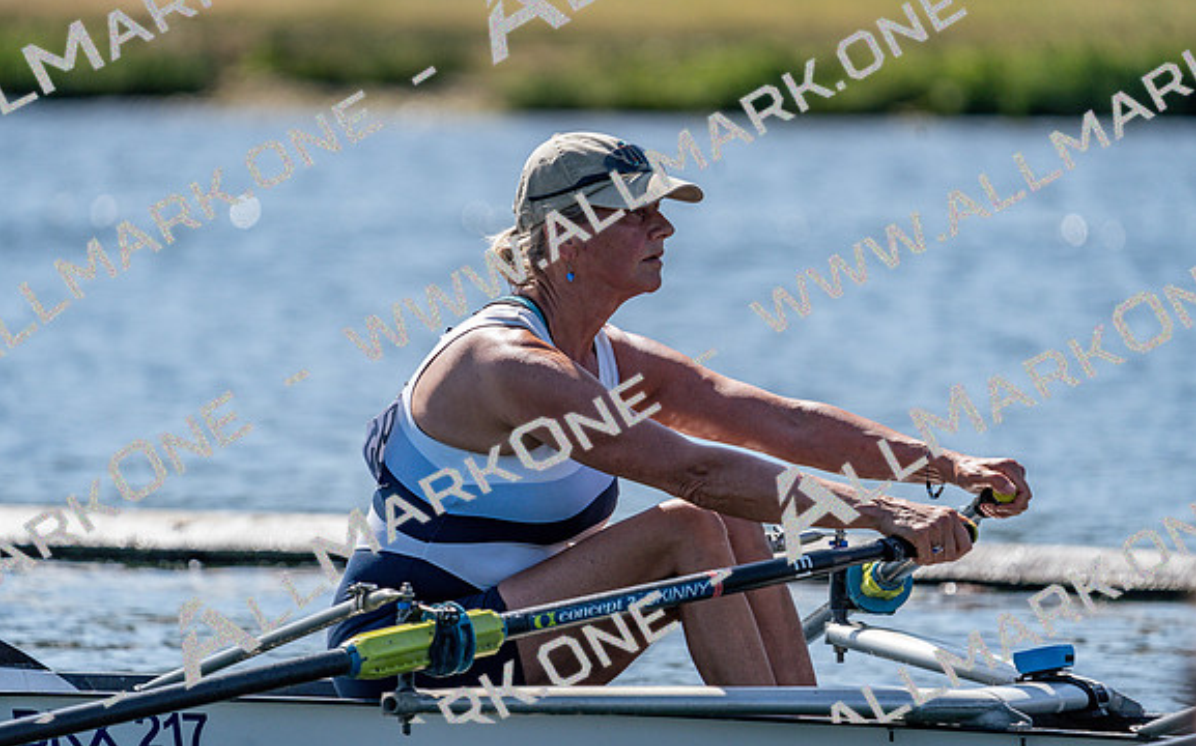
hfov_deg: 4.7
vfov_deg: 2.9
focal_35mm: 448
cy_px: 368
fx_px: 14595
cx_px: 599
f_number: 6.3
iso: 250
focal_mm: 437
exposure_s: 1/2000
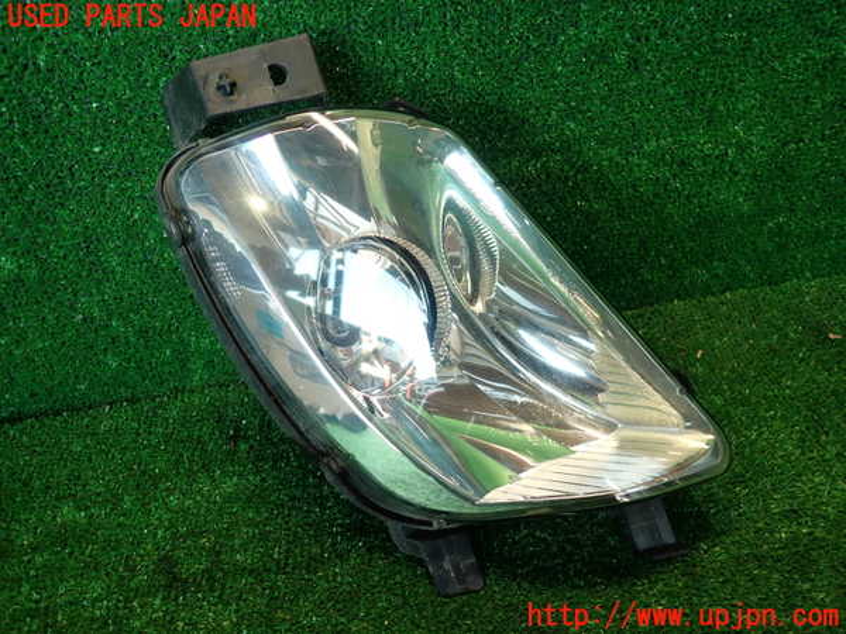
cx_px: 423
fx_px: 611
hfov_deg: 69.4
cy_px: 317
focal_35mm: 25
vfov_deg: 54.9
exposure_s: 1/60
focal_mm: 4.5
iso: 160
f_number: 2
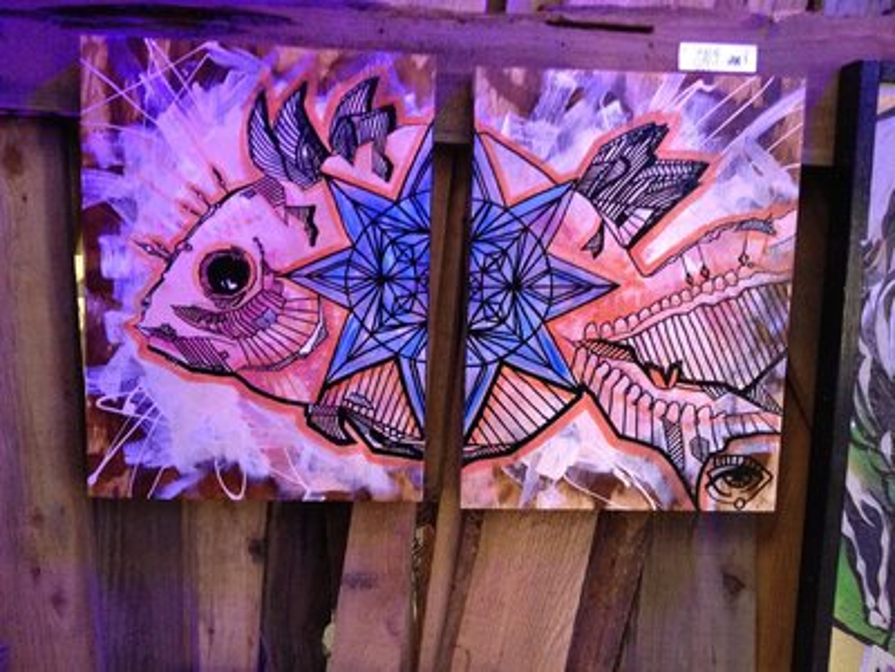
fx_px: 905
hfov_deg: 52.6
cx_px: 448
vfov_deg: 40.7
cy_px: 336
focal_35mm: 35
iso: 400
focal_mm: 4.28
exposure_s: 1/15
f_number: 2.4
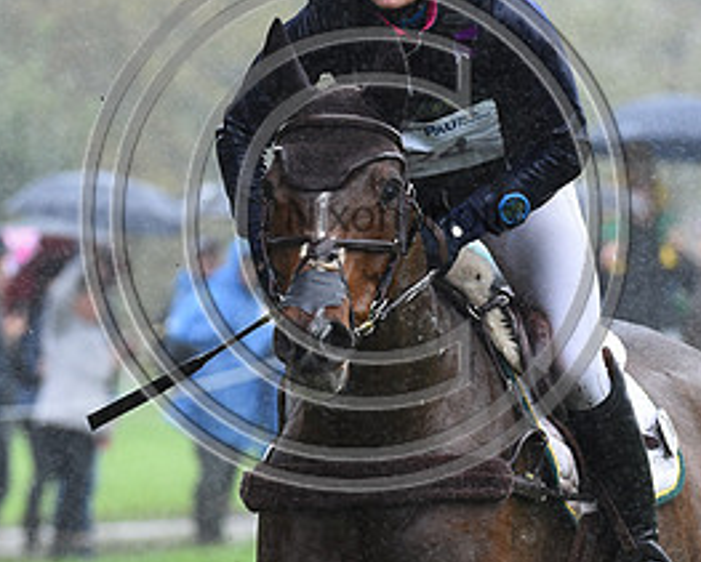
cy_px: 181
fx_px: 10302
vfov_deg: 3.1
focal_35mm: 496
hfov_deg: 3.9
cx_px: 325
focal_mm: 240
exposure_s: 1/1000
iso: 2500
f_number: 5.6
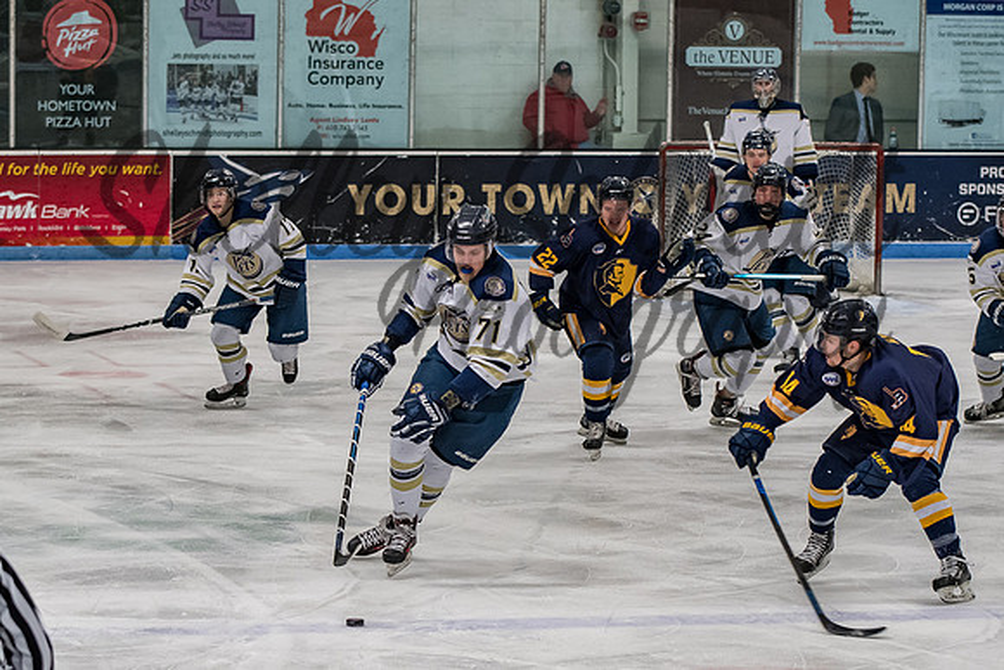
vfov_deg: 7.9
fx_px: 4830
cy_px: 402
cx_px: 512
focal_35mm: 173
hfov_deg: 11.9
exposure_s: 1/800
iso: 1600
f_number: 3.2
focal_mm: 92
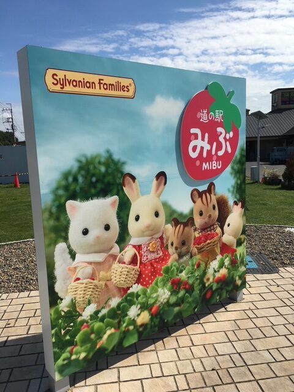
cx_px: 147
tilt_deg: -8.7
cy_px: 196
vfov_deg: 61.7
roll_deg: +1.6
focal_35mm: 29
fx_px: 328
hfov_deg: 48.2
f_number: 2.2
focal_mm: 4.15
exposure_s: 1/2747
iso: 25
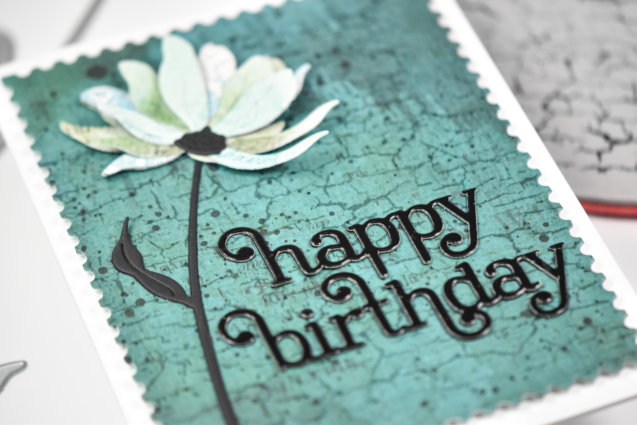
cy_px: 212
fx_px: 2256
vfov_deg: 10.8
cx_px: 318
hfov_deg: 16.1
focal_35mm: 128
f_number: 3.8
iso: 1600
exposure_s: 1/4000
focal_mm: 85
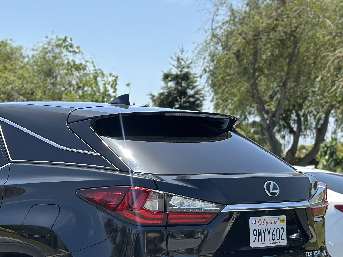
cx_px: 48
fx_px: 991
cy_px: 239
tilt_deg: -3.2
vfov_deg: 14.6
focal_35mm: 100
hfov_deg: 19.3
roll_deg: -2.0
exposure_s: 1/2252
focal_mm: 6.86
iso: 80
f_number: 1.78
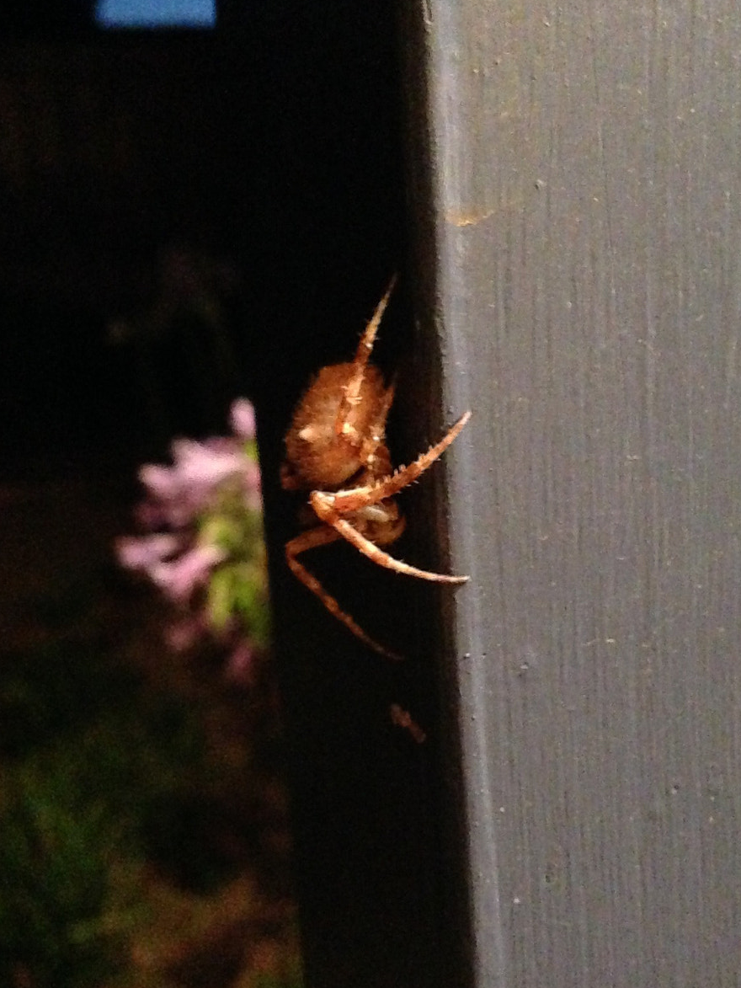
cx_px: 453
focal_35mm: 45
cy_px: 540
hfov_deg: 32.1
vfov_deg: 42.0
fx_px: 1284
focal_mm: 4.12
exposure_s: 1/15
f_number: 2.4
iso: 1600
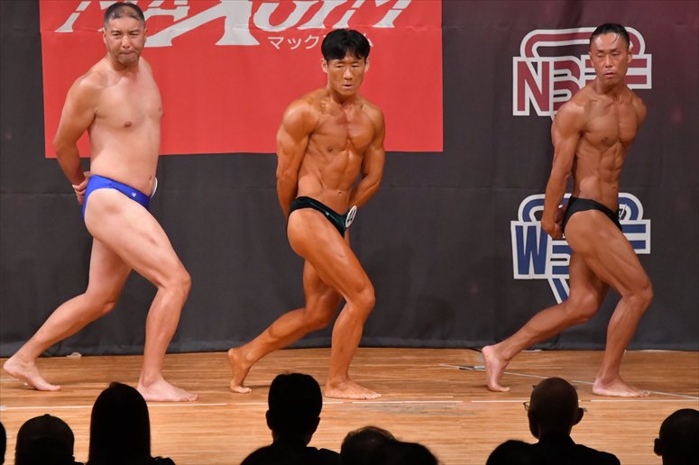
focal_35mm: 285
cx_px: 350
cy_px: 232
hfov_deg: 7.2
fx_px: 5531
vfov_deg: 4.8
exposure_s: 1/400
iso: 9000
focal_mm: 190
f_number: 5.6
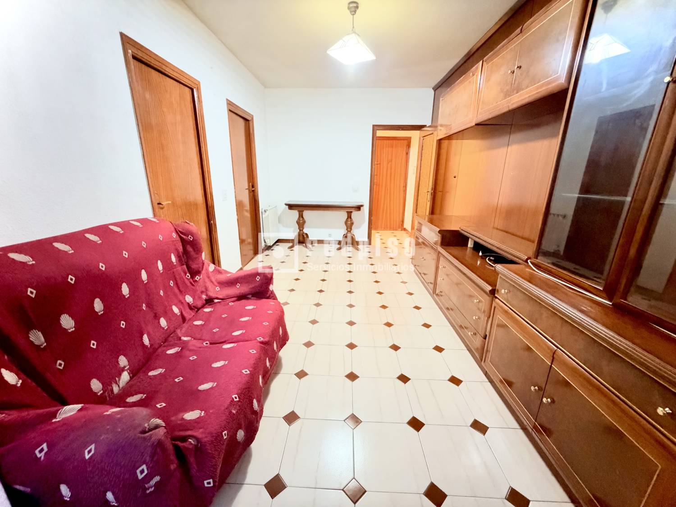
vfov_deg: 85.7
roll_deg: +0.4
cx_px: 338
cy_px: 254
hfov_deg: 102.1
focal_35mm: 14
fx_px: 273
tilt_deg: -15.8
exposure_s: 1/30
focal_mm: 2.22
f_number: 2.2
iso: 3200
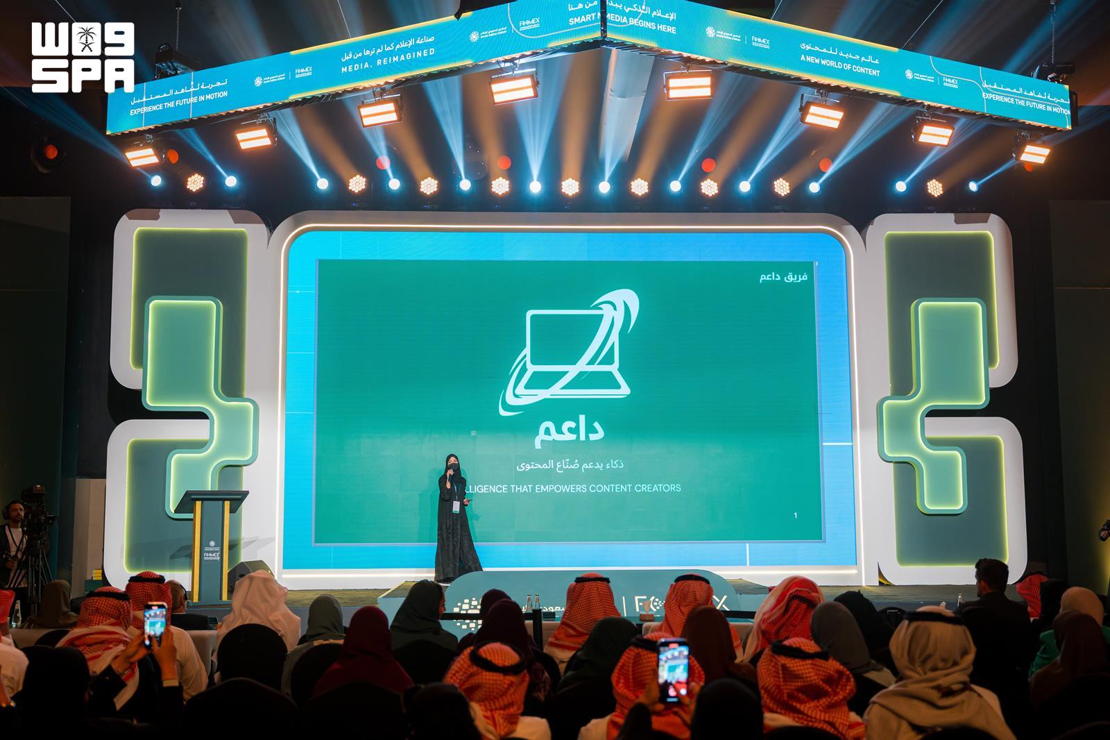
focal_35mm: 38
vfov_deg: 34.8
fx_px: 1181
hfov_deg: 50.4
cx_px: 555
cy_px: 370
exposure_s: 1/125
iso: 800
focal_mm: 38.3
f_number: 3.2
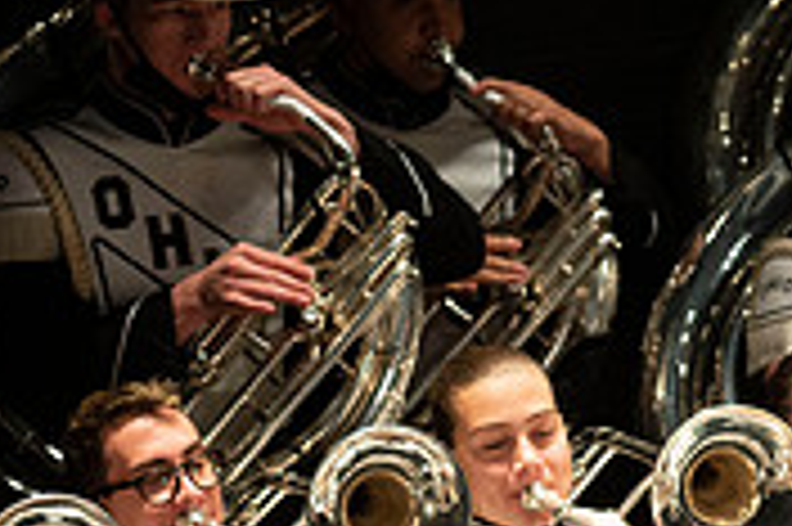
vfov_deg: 1.4
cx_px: 882
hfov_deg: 2.1
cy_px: 755
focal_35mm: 988
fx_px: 21715
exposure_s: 1/500
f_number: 2.8
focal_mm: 300
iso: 3200
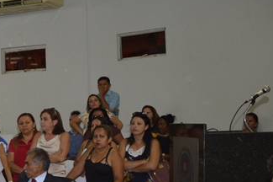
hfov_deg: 20.5
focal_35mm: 85
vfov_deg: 15.7
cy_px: 183
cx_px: -134
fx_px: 644
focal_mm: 18
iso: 400
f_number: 3.5
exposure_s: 1/60
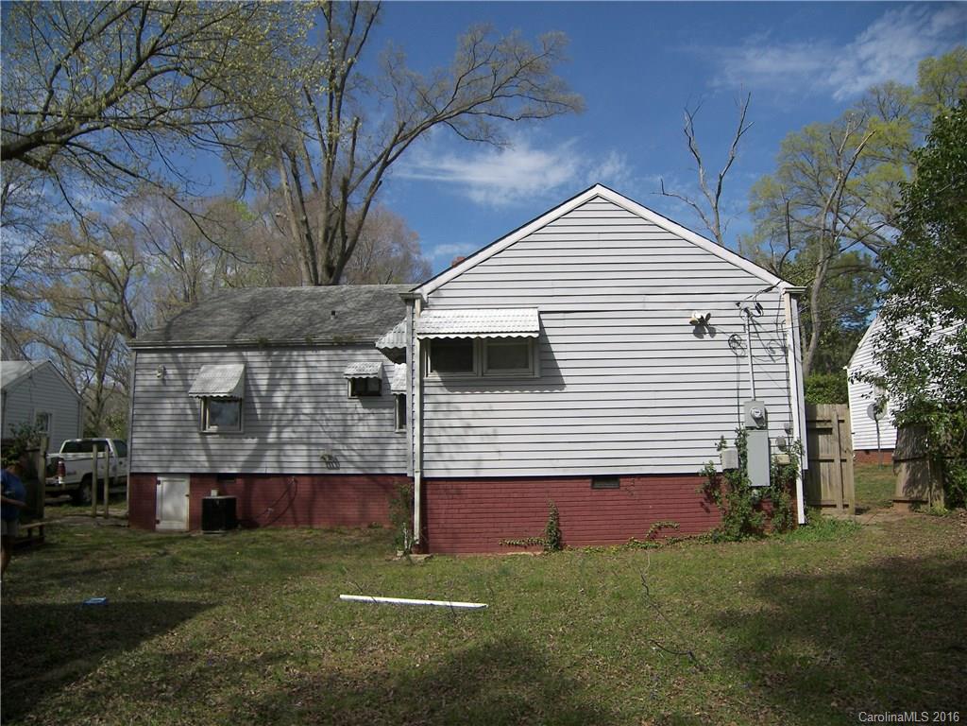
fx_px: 670
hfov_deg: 71.6
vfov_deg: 56.8
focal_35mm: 24
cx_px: 484
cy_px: 363
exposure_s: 1/1250
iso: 50
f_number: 2.8
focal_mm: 5
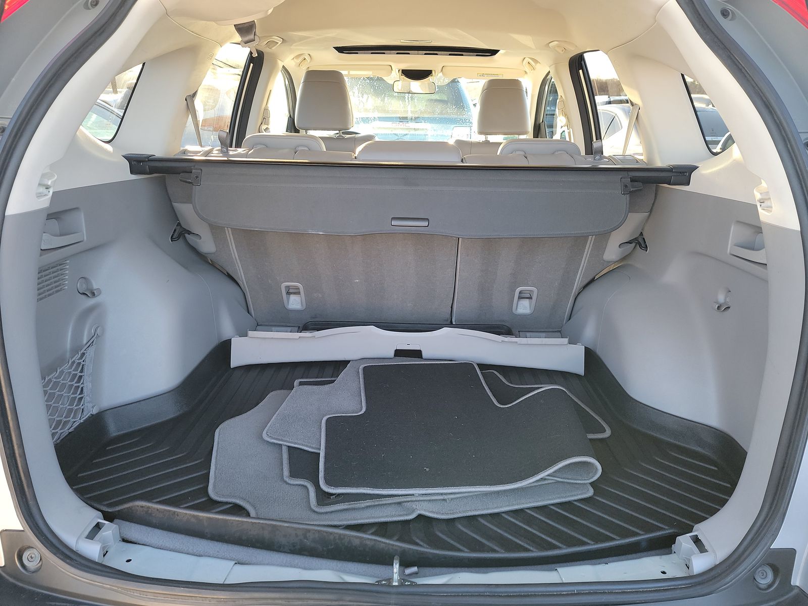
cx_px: 404
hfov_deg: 71.6
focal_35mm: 24
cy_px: 303
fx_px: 560
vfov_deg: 56.8
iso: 136
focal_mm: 6.7
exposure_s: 1/59
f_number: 1.8
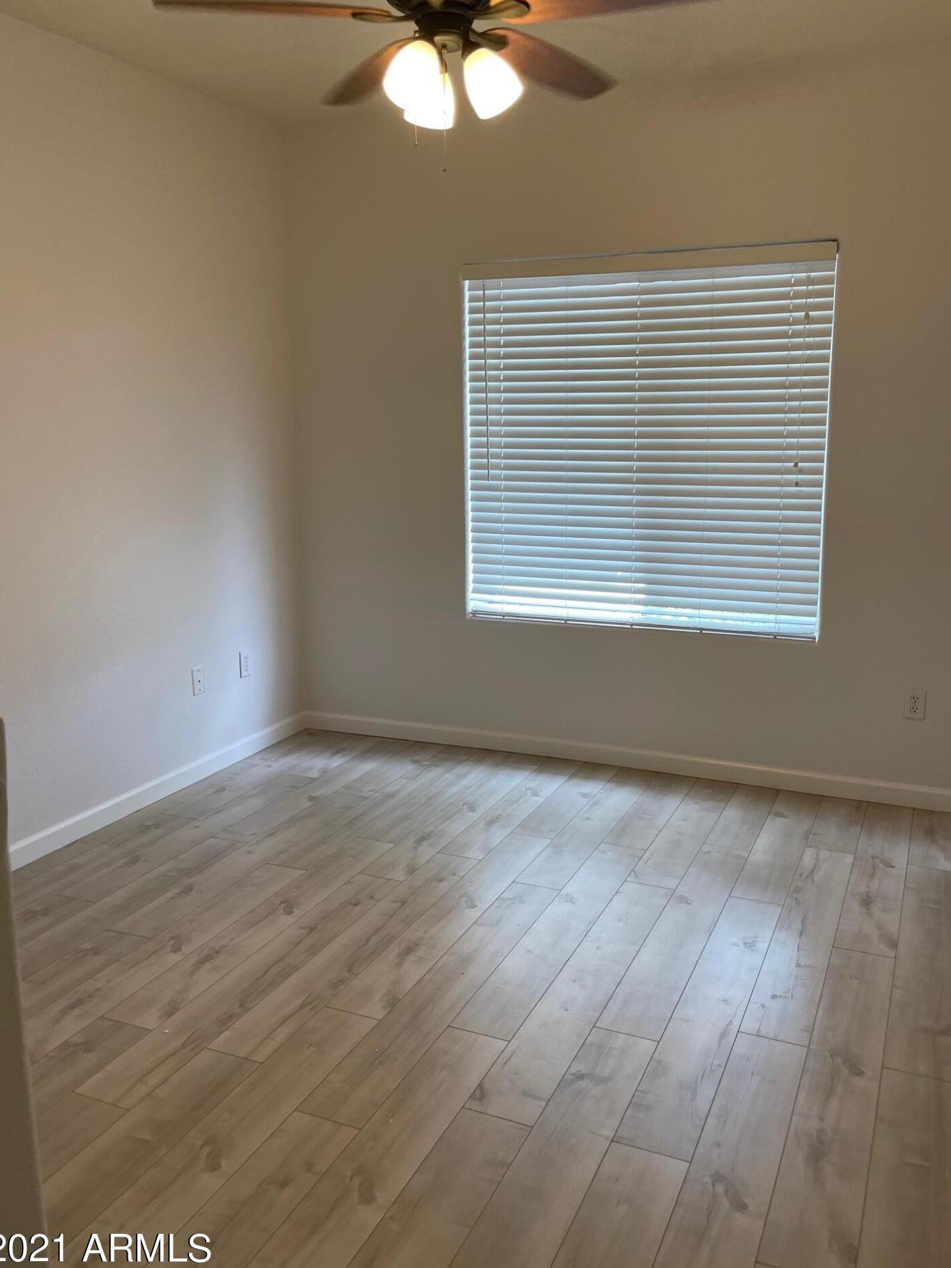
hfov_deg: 49.7
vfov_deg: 63.4
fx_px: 1026
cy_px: 617
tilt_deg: -9.1
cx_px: 494
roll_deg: +1.7
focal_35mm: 28
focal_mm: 4.2
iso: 80
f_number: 1.6
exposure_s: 1/120
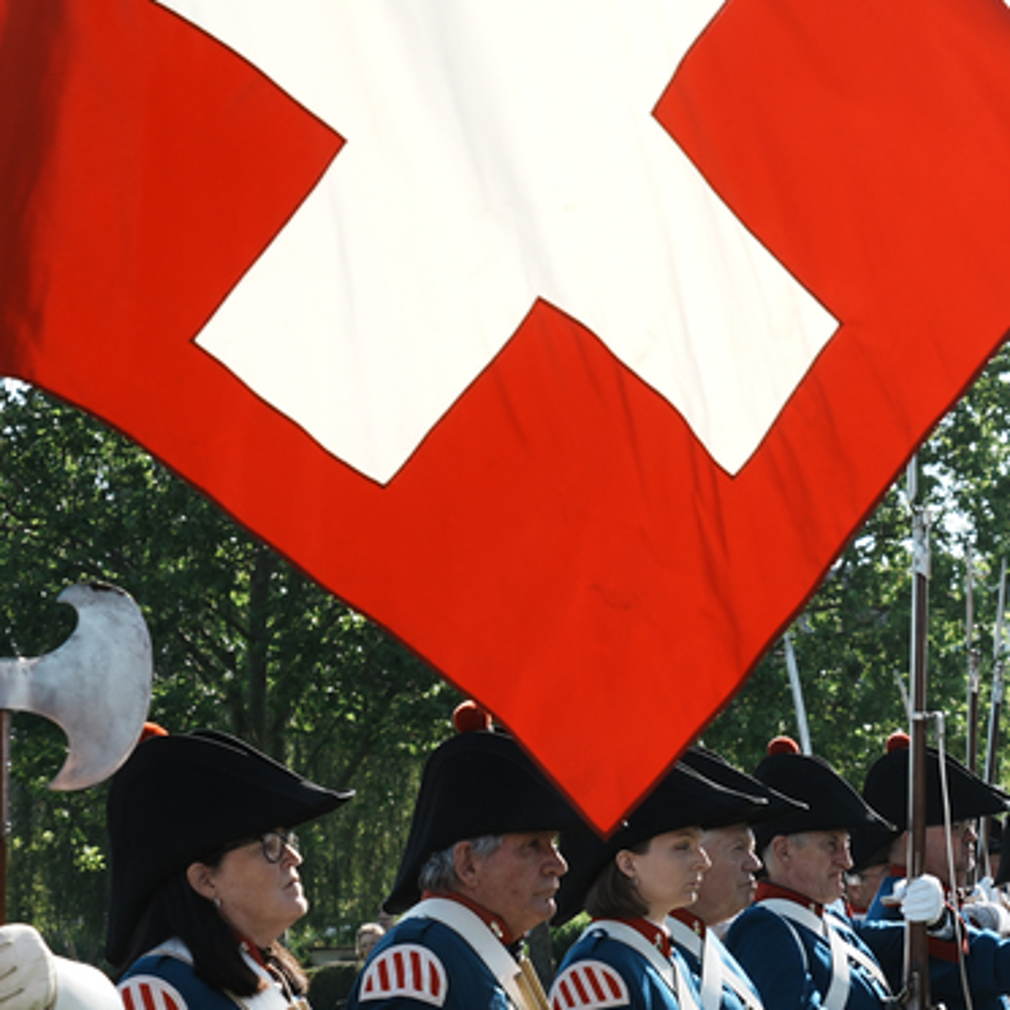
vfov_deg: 13.8
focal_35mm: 126
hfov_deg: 13.4
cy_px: 711
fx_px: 4168
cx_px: 1271
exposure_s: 1/400
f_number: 5.6
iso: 125
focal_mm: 46.1
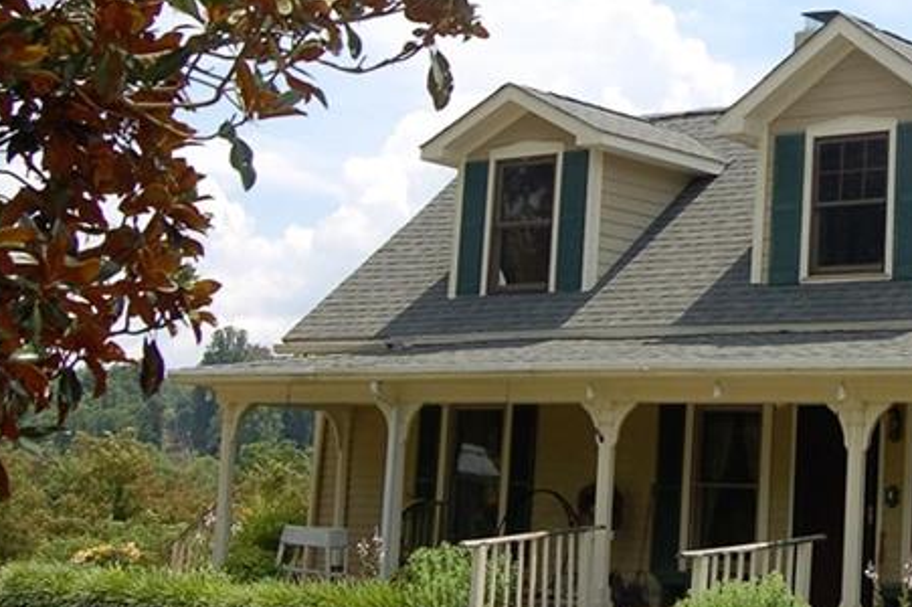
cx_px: 876
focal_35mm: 75
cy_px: 193
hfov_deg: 25.9
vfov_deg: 18.1
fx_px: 1899
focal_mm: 22
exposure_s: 1/500
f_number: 6.3
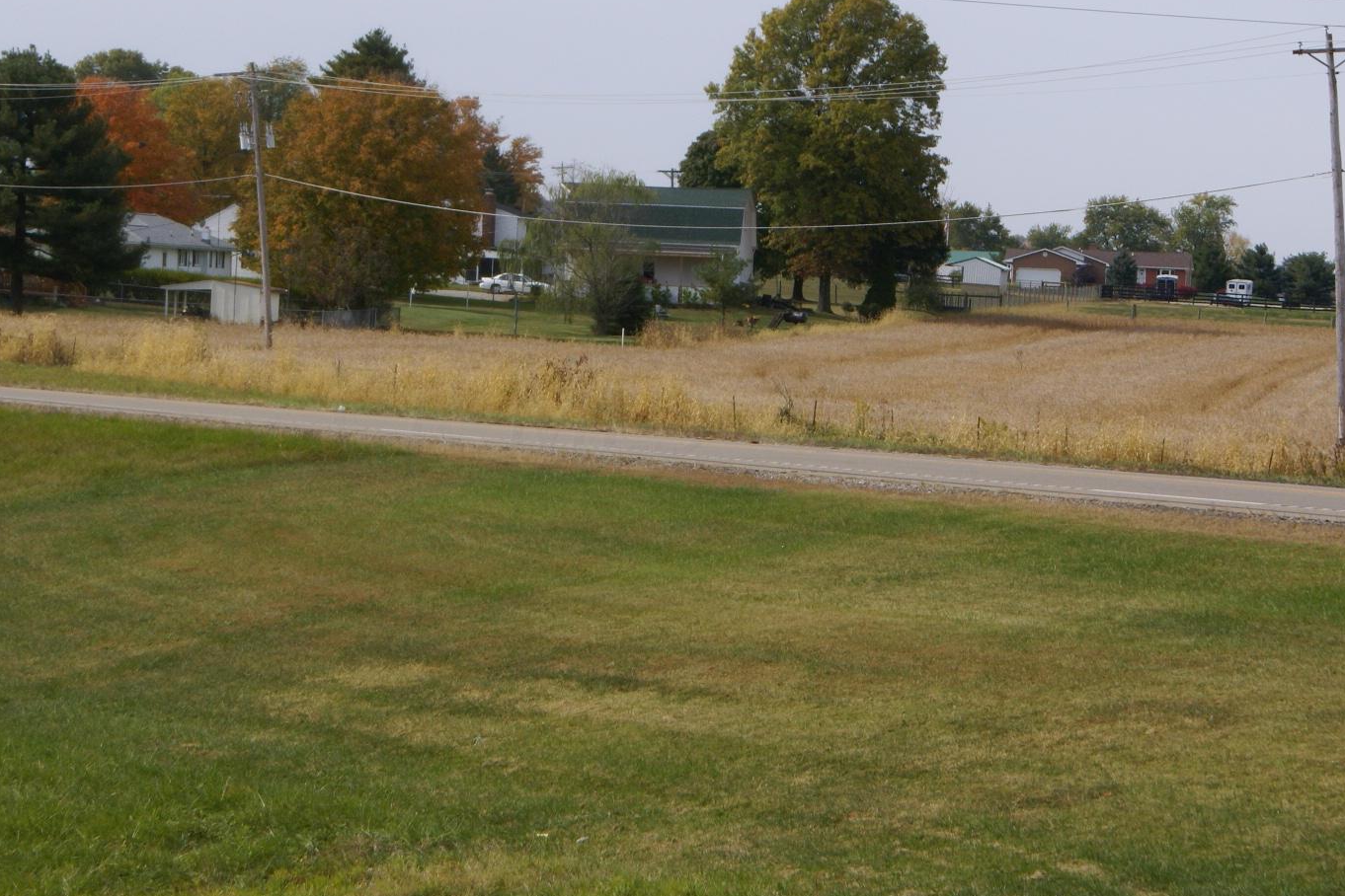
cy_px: 413
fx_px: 5529
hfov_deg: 13.9
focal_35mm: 148
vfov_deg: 9.3
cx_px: 518
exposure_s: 1/160
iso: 100
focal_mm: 70
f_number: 11
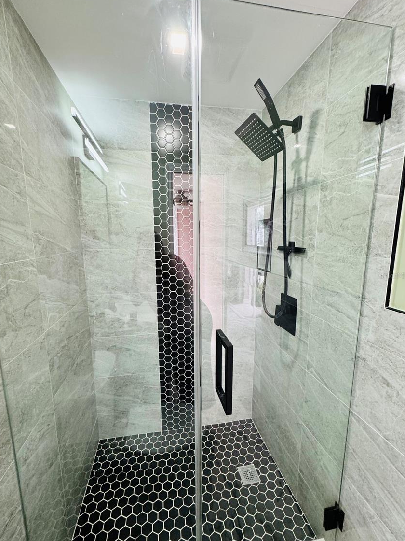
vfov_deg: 98.2
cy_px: 275
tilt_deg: -9.6
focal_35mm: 15
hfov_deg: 81.7
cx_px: 195
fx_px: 234
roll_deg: +0.6
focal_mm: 2.22
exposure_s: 1/60
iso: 200
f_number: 2.2
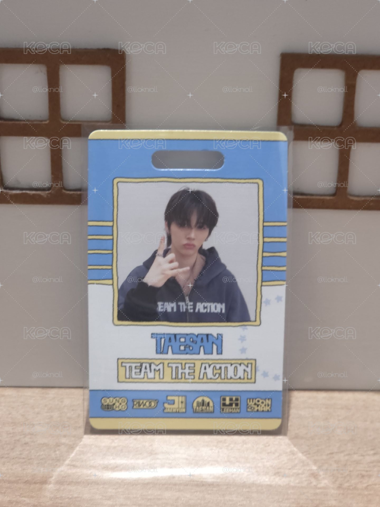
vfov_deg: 28.2
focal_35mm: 69
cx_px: 190
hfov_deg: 21.3
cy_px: 254
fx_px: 1010
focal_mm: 7
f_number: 2.4
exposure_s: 1/30
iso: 160
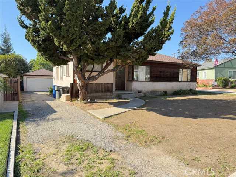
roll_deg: -0.8
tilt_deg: -2.8
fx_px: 164
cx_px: 118
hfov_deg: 71.6
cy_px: 88
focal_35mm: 24
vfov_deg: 56.8
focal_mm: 6.76
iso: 100
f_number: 1.78
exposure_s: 1/1156
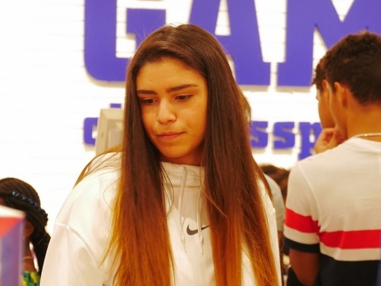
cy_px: 128
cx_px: 184
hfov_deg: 11.0
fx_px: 1972
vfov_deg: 8.3
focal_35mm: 179
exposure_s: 1/50
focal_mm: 65
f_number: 5.3
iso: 1600
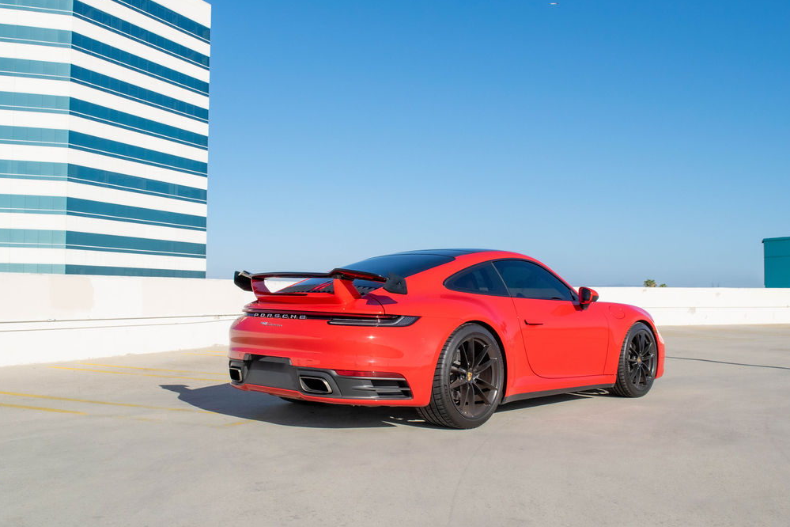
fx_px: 834
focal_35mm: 38
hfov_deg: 50.7
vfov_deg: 35.1
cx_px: 396
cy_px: 266
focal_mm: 24
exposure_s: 1/2000
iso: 400
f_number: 8
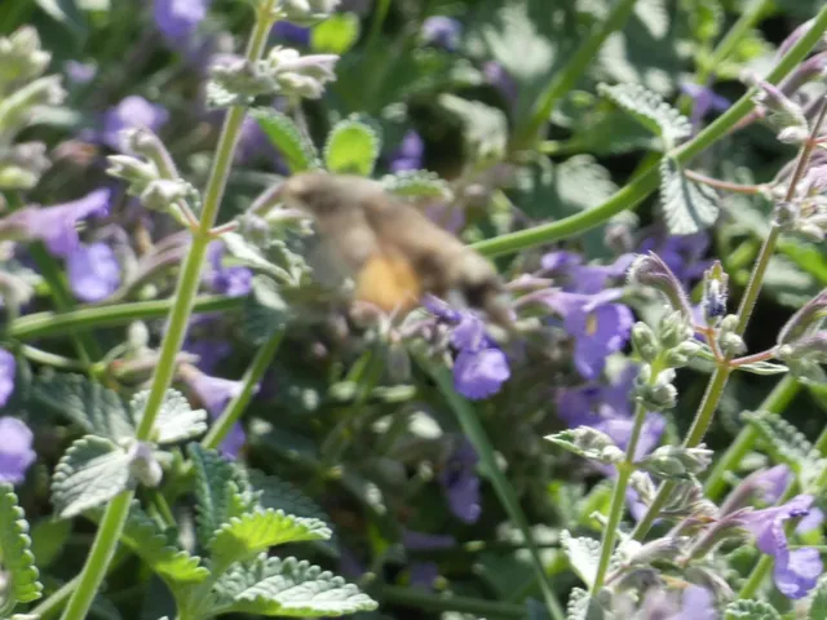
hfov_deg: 6.8
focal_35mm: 291
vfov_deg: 5.1
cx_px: 414
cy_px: 310
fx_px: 6952
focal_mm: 52.2
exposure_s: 1/200
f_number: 5.5
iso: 80
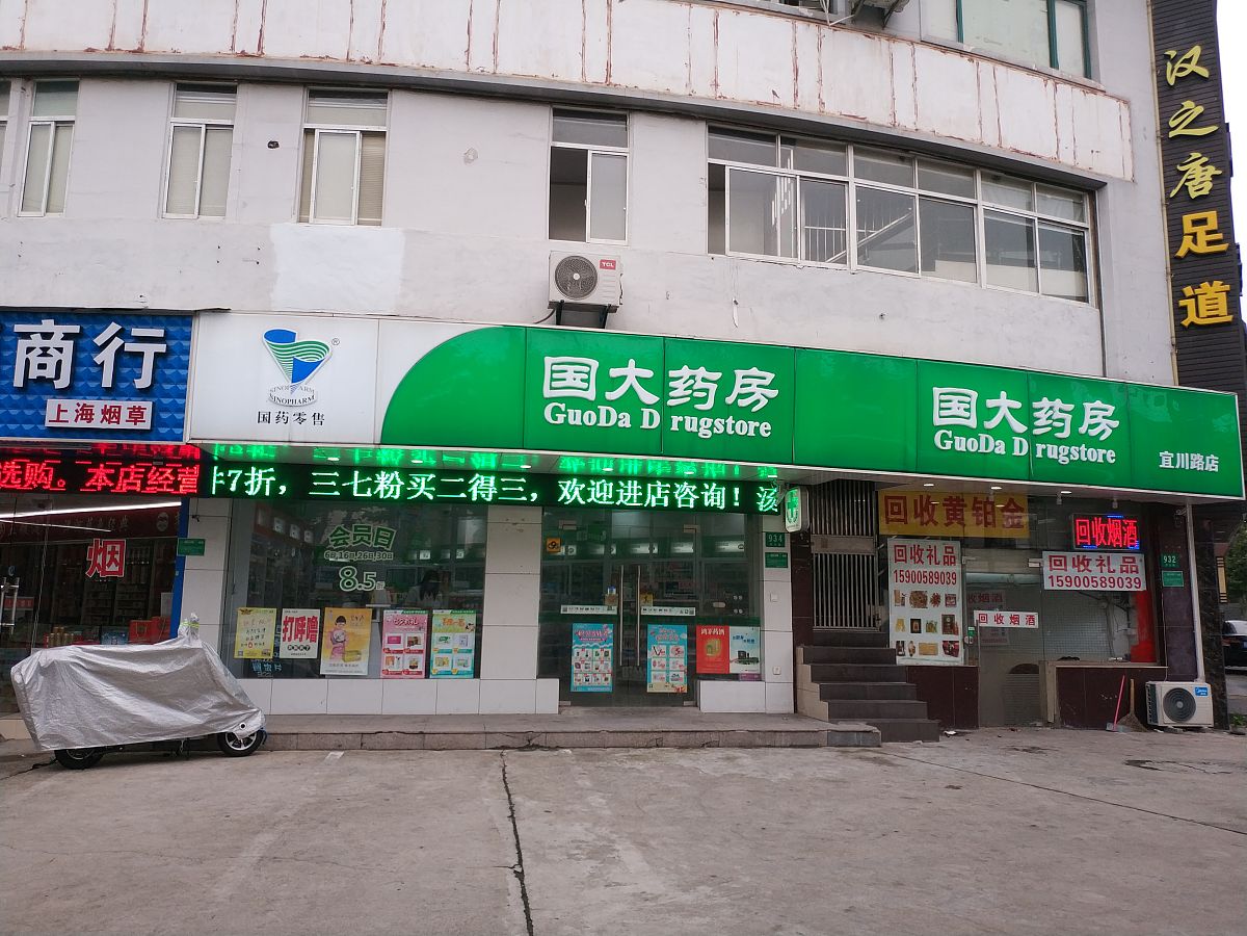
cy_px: 468
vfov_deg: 44.2
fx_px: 1153
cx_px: 624
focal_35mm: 32
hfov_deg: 56.8
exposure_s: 1/183
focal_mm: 4.5
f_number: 2
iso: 100
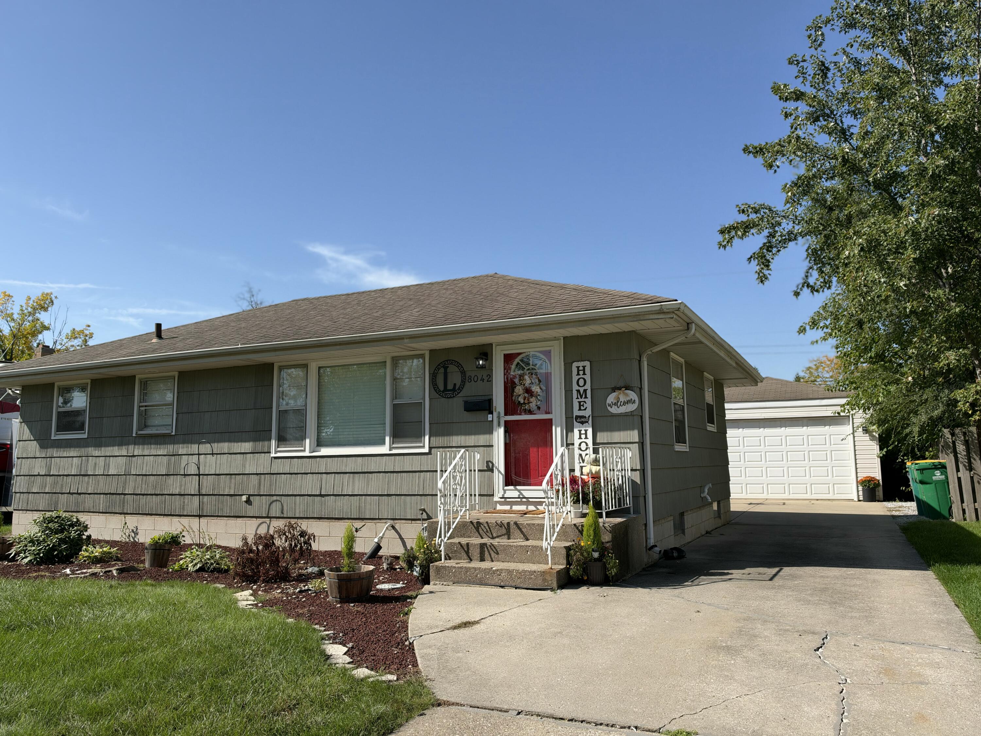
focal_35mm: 25
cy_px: 368
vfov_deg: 54.9
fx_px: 708
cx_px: 490
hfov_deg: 69.4
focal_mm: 6.93
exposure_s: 1/2415
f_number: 1.8
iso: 80
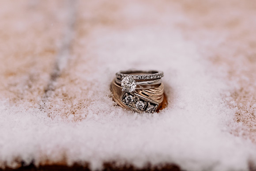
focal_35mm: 72
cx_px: 84
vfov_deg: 18.3
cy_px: -5
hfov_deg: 27.7
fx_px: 515
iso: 160
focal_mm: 35
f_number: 2.2
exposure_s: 1/640
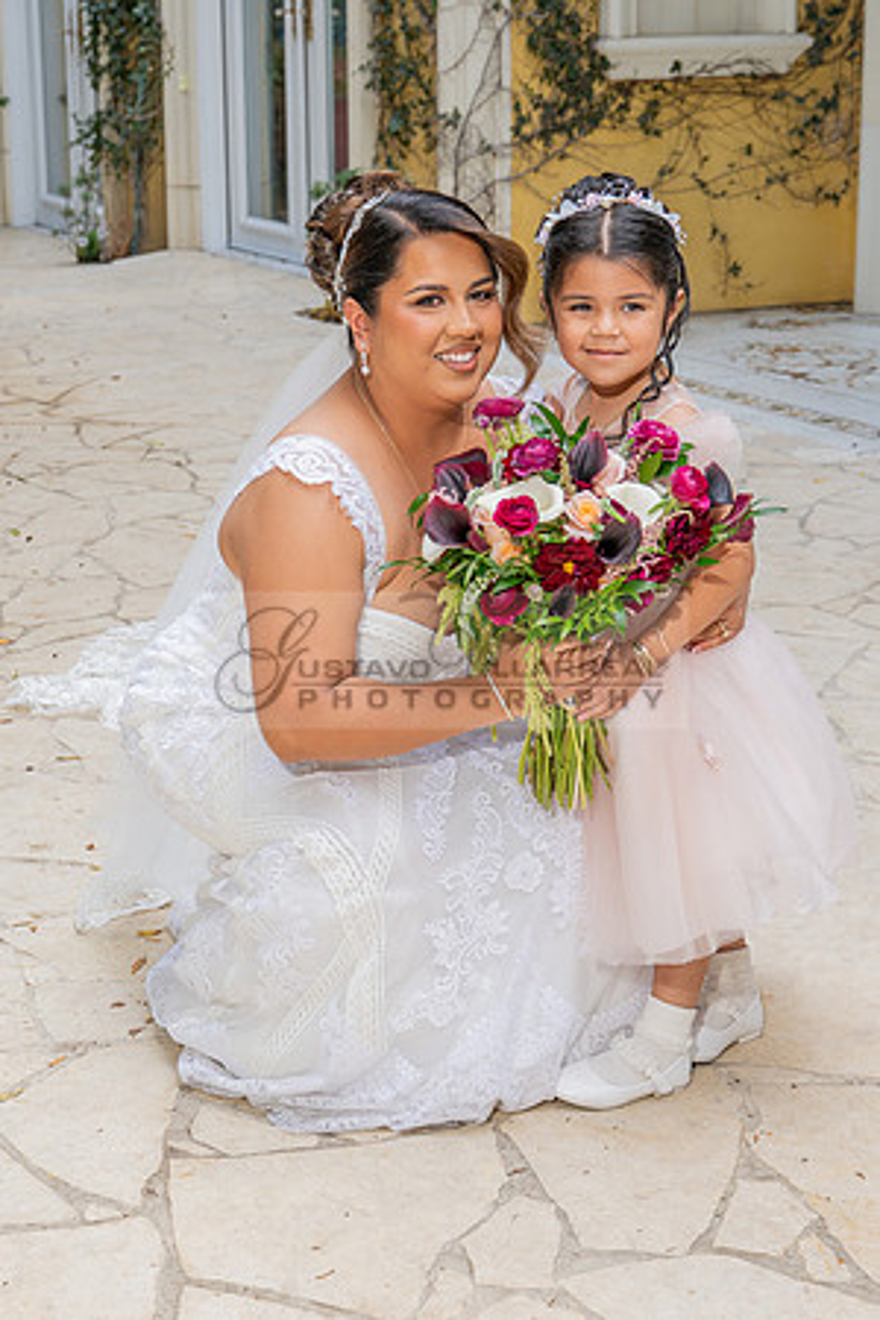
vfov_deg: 29.9
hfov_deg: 20.1
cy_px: 660
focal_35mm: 68
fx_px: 2475
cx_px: 355
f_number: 5
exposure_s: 1/200
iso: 200
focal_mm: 45
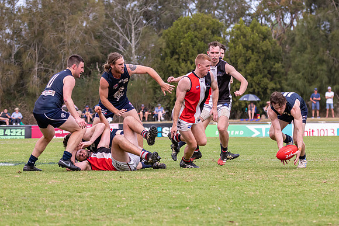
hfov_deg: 8.2
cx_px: 226
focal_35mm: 250
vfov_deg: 5.5
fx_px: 2355
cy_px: 110
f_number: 6.3
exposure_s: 1/1250
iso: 800
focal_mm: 150
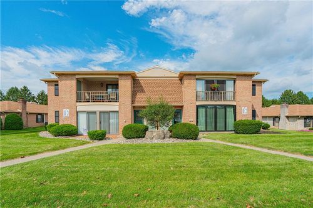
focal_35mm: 16
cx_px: 156
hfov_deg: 96.8
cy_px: 104
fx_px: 139
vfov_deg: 73.7
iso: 400
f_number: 9
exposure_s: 1/6400
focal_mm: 16
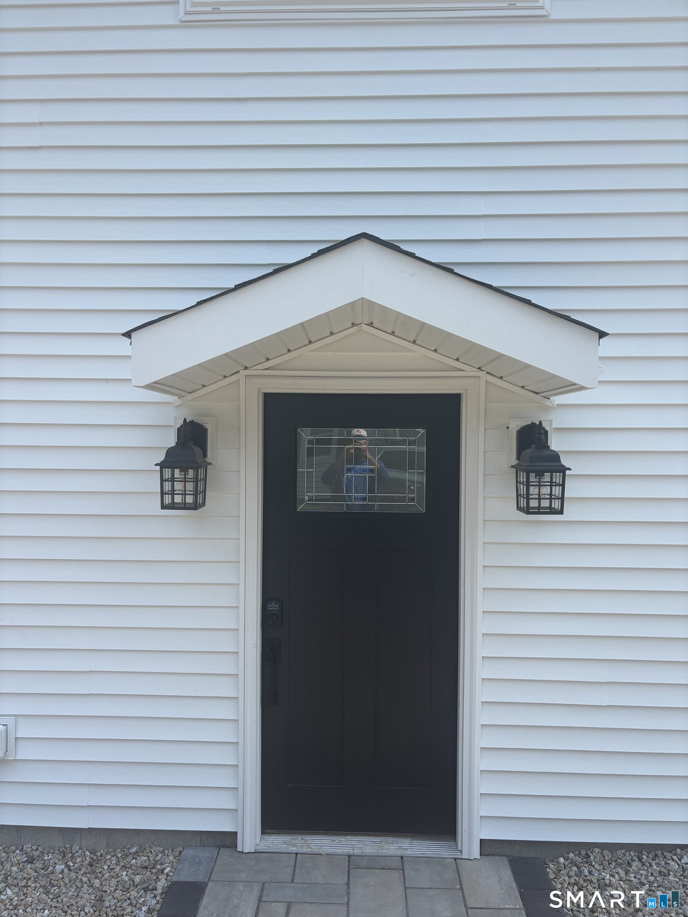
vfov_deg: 67.3
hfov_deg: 53.1
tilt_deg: -2.2
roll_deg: +0.2
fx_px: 689
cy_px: 458
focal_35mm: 26
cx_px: 344
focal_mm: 5.96
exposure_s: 1/2141
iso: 50
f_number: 1.6
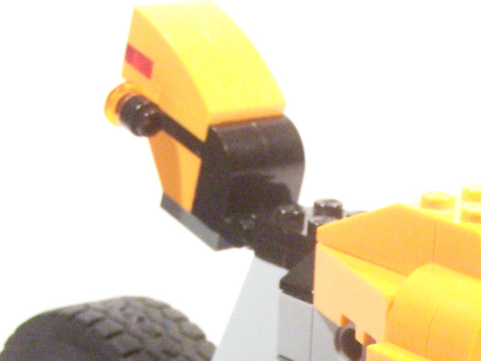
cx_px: 480
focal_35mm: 148
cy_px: 441
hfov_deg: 13.2
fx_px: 2057
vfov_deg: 9.9
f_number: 3.2
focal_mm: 8.5
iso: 400
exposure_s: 1/30
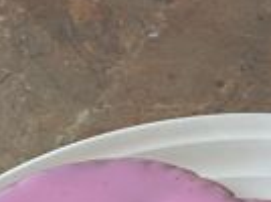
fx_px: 2696
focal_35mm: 345
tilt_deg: -55.2
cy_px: 442
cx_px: 281
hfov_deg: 5.7
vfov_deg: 4.2
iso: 320
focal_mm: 9
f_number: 2.8
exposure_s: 1/50
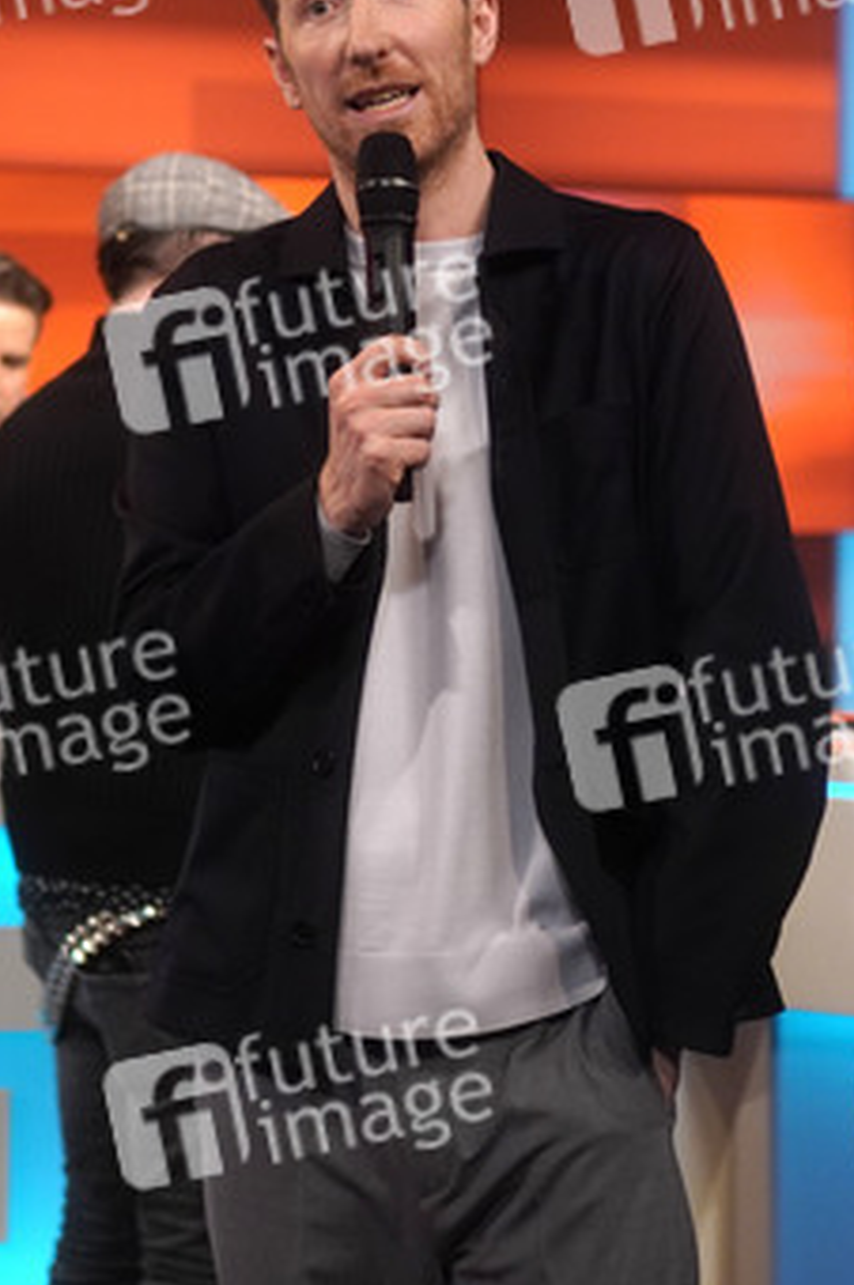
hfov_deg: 25.5
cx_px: 408
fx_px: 1890
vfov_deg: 37.4
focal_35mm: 53
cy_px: 533
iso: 640
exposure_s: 1/320
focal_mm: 30
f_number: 1.4
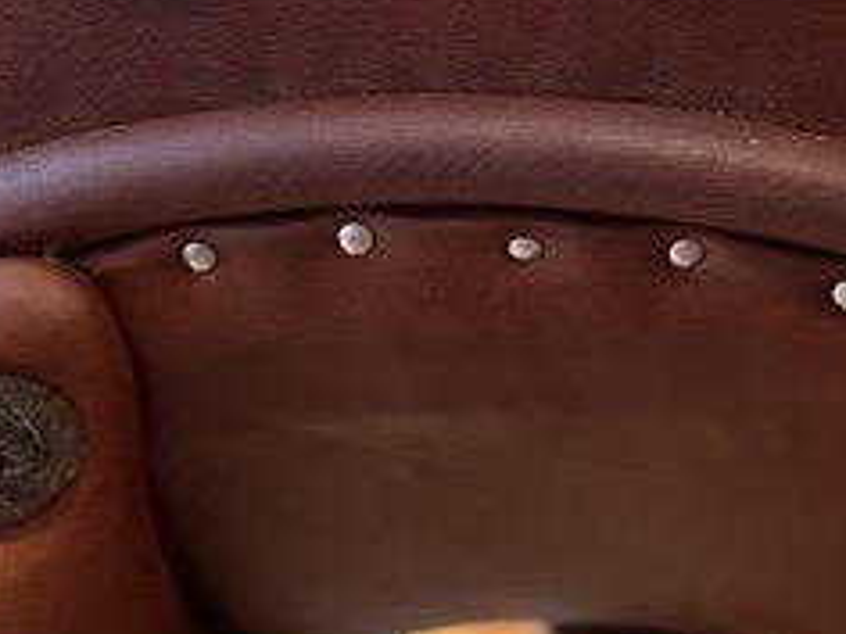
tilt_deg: -22.8
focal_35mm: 99
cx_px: 599
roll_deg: -18.6
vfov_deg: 14.9
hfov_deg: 19.7
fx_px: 2420
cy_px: 349
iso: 250
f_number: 1.5
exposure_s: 1/60
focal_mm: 5.7
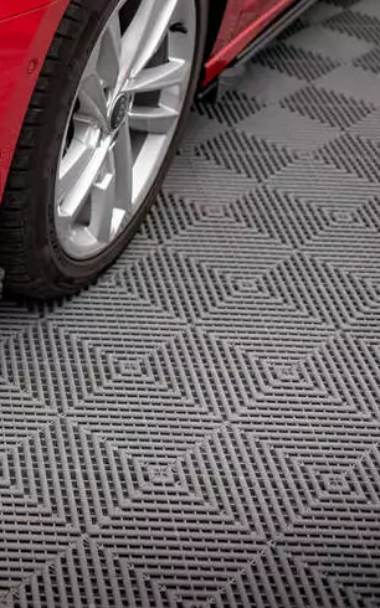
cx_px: -220
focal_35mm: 74
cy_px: 244
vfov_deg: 27.8
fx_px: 1227
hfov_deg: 15.9
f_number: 2.5
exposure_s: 1/100
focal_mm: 35
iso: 1000
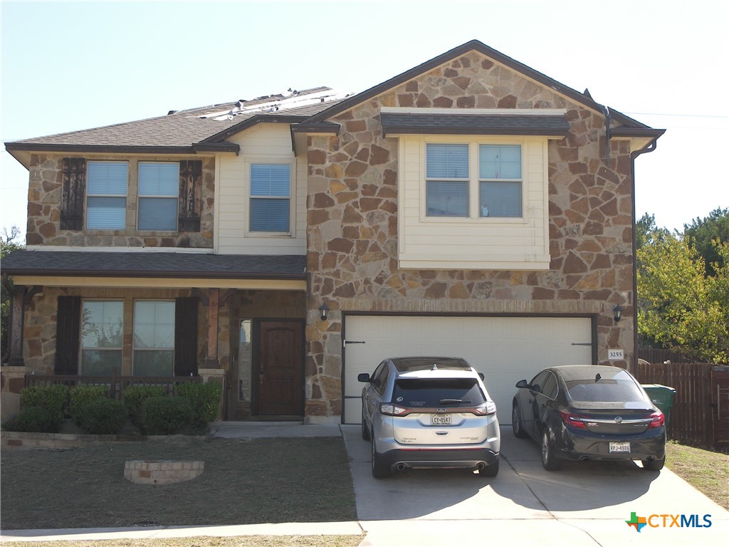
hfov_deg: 31.7
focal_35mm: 61
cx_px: 364
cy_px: 274
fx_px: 1285
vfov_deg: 24.0
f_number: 3.6
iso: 50
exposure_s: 1/250
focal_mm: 12.8
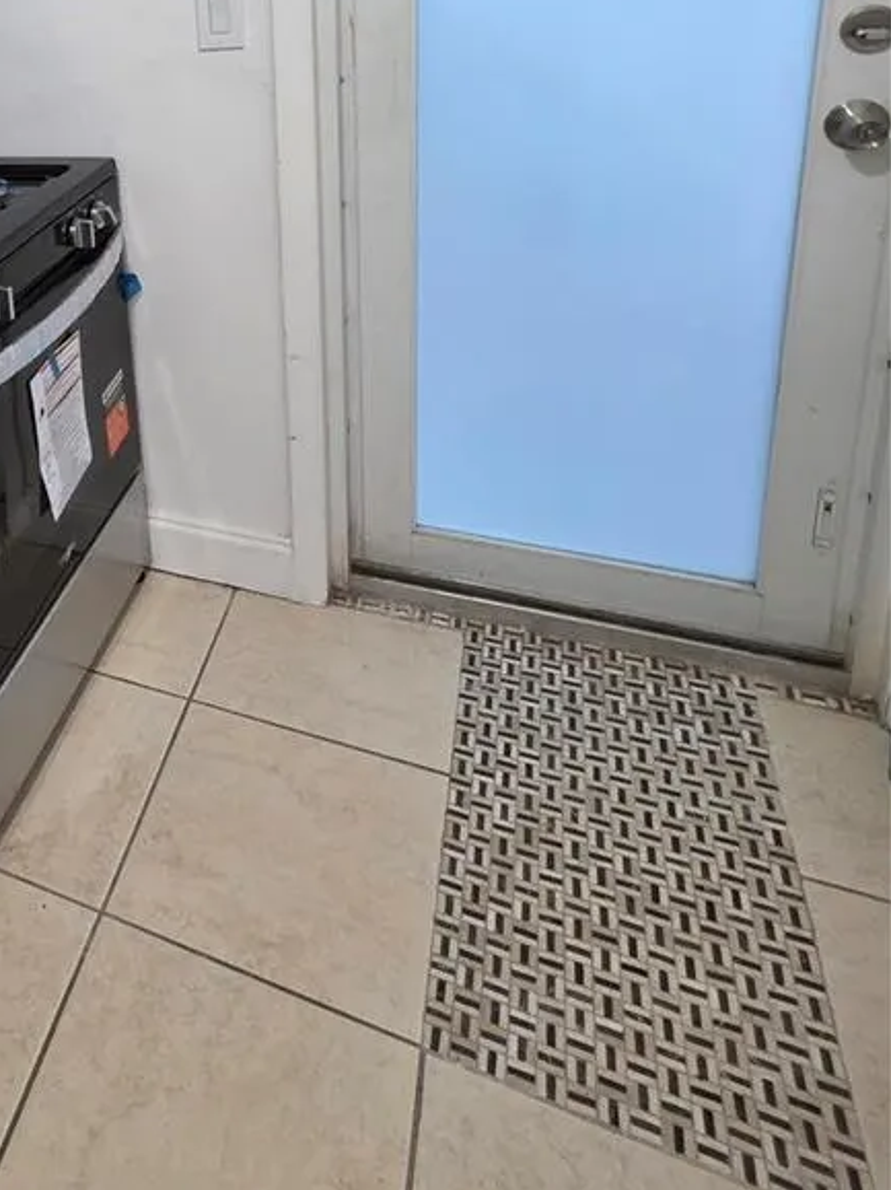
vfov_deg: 59.1
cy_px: 204
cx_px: -33
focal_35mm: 27
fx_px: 927
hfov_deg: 42.9
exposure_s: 1/60
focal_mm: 2.2
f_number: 1.9
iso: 250
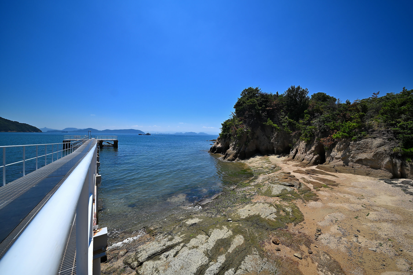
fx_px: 138
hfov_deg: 112.7
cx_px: 206
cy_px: 138
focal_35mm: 12
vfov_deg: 89.9
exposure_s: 1/320
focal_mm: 12
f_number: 14
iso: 200
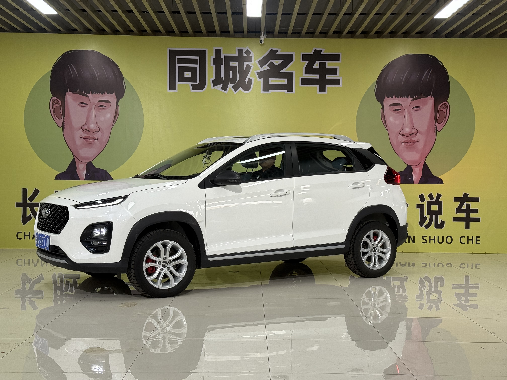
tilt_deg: -1.2
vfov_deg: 30.3
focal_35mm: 48
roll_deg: -0.5
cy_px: 190
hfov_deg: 39.7
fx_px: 703
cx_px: 254
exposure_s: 1/100
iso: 80
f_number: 1.78
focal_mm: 6.76
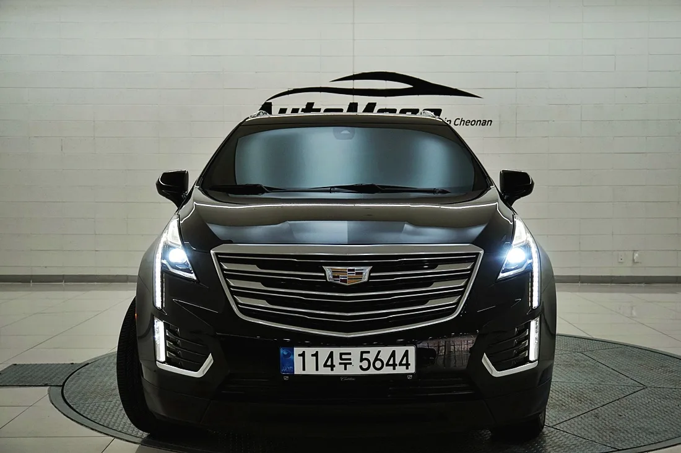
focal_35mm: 46
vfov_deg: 28.9
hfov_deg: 42.3
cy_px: 226
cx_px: 340
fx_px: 879
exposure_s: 1/160
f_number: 5
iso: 320
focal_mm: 31
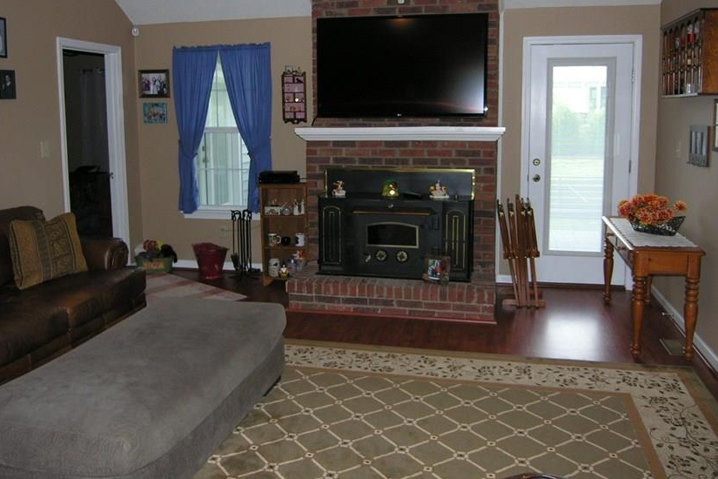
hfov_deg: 60.3
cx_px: 359
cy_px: 188
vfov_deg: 42.1
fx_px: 618
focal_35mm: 31
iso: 79
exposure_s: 1/60.1
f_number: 2.6
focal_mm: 6.1
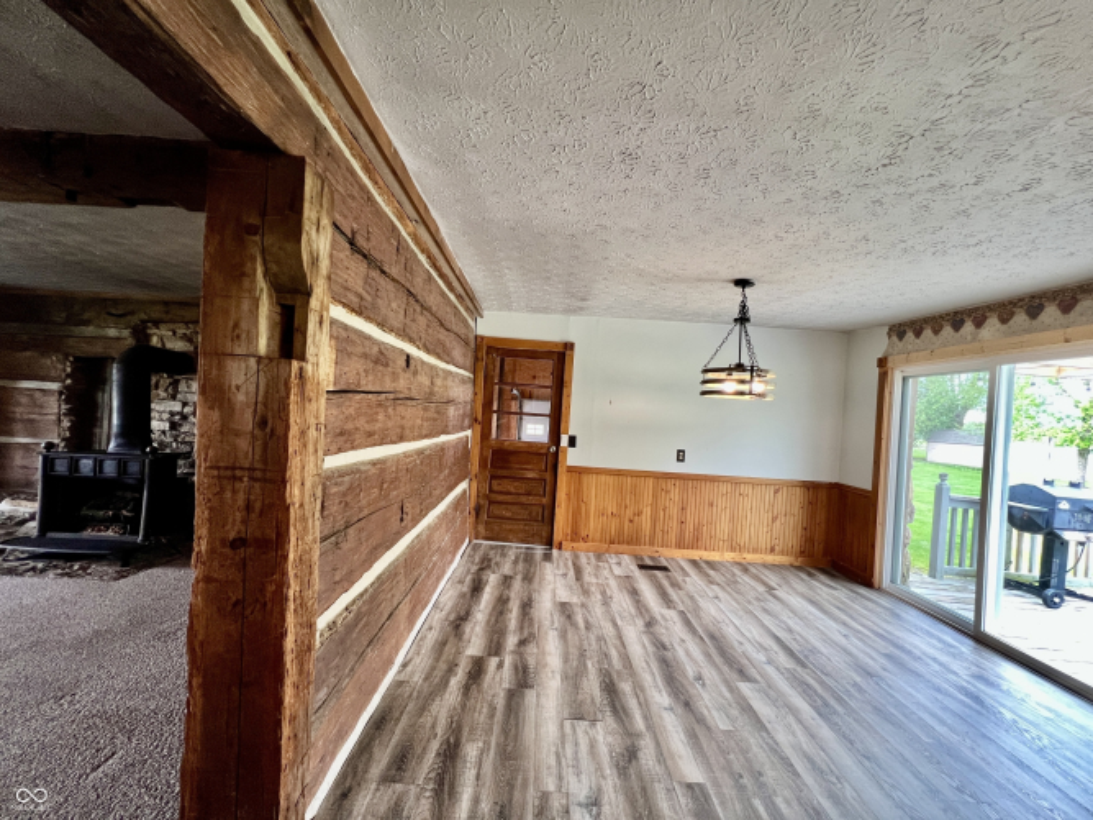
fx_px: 410
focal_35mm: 13
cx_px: 546
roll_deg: -3.8
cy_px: 410
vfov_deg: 89.9
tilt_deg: -0.7
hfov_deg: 106.2
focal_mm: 1.57
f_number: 1.8
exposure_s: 1/60
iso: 200
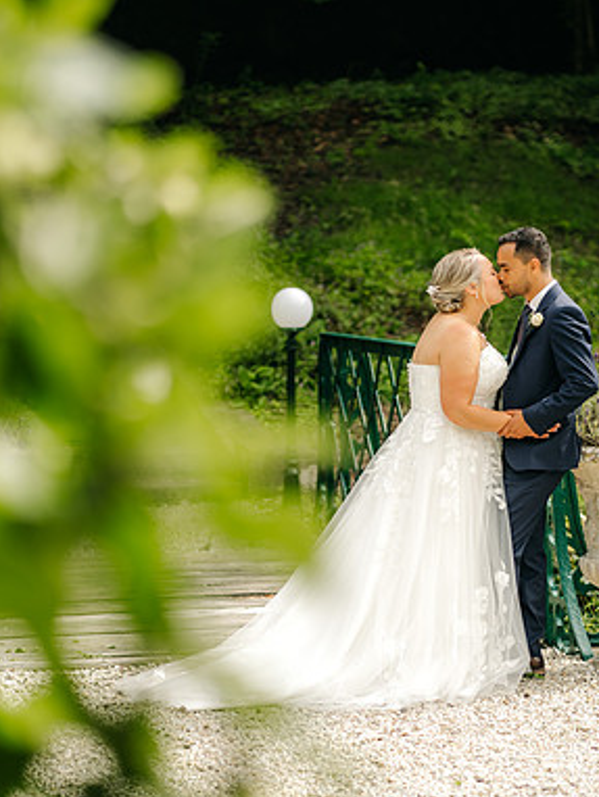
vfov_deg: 15.9
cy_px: 402
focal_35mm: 124
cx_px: 353
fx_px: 2858
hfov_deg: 12.0
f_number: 2
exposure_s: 1/1600
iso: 100
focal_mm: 85
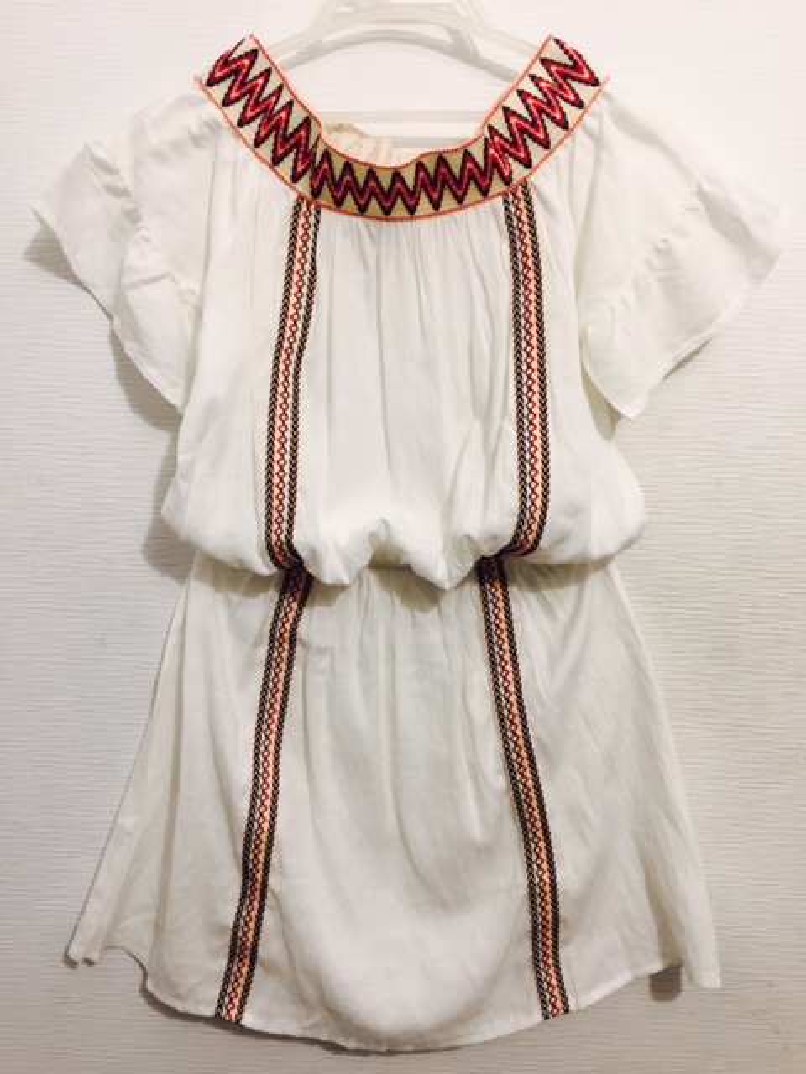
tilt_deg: -5.1
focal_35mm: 29
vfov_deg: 61.7
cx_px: 403
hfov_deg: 48.2
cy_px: 537
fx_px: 900
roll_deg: +1.1
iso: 80
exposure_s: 1/33
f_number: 2.2
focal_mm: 4.15
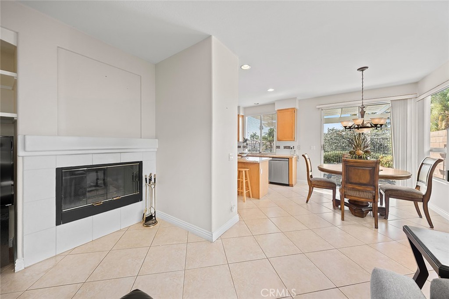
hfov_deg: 112.6
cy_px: 150
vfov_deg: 90.0
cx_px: 224
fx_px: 150
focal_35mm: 12
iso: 1250
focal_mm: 12
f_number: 5
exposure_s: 1/50
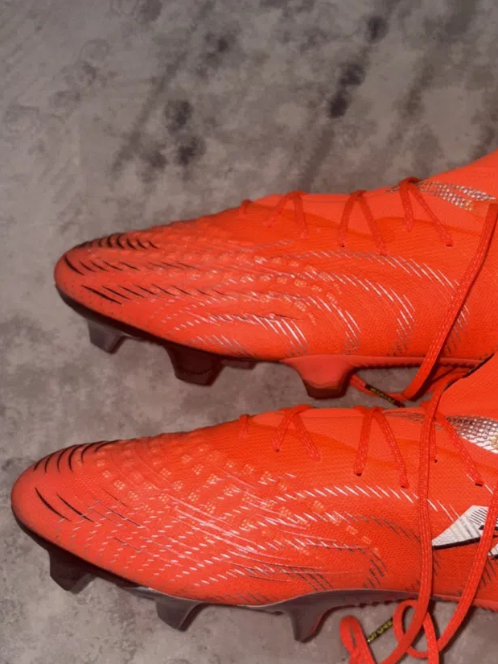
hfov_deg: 32.9
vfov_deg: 43.8
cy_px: 319
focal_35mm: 43
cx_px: 374
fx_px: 825
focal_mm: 5.96
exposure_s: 1/36
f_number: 1.6
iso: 32
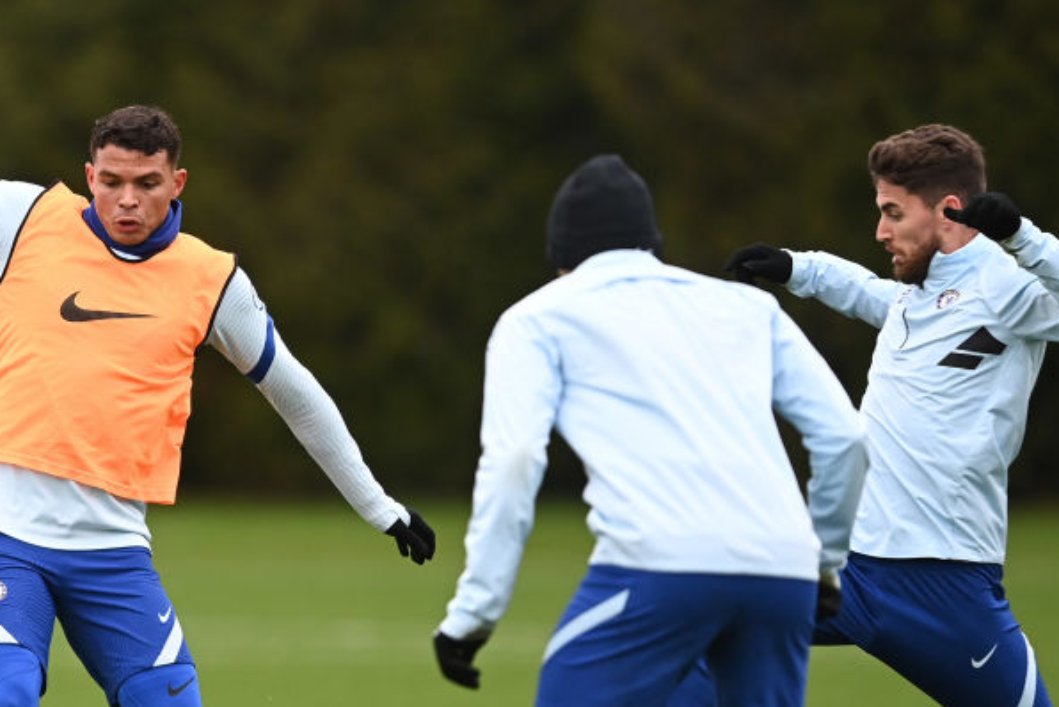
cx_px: 286
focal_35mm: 687
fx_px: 20218
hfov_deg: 3.0
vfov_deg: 2.0
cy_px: 505
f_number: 2.8
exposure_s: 1/1250
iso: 1250
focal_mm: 400
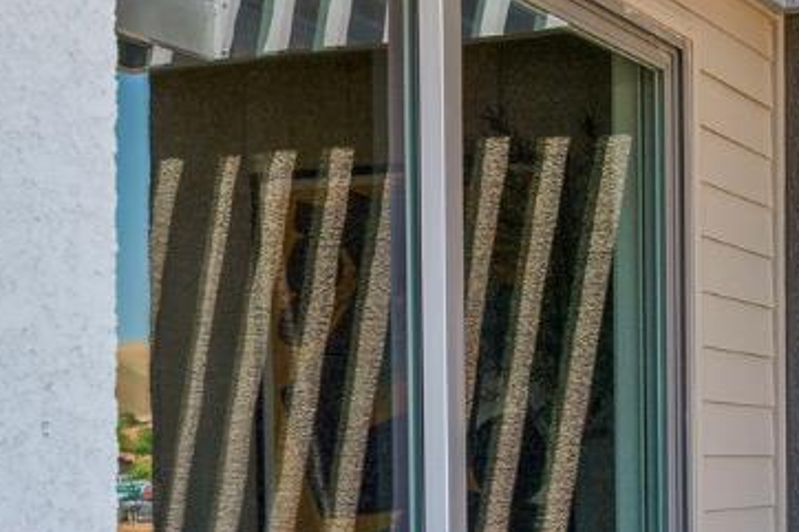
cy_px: 427
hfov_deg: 28.1
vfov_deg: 23.0
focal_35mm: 58
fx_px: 1287
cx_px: 1057
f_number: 5.6
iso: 100
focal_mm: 14
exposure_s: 1/160
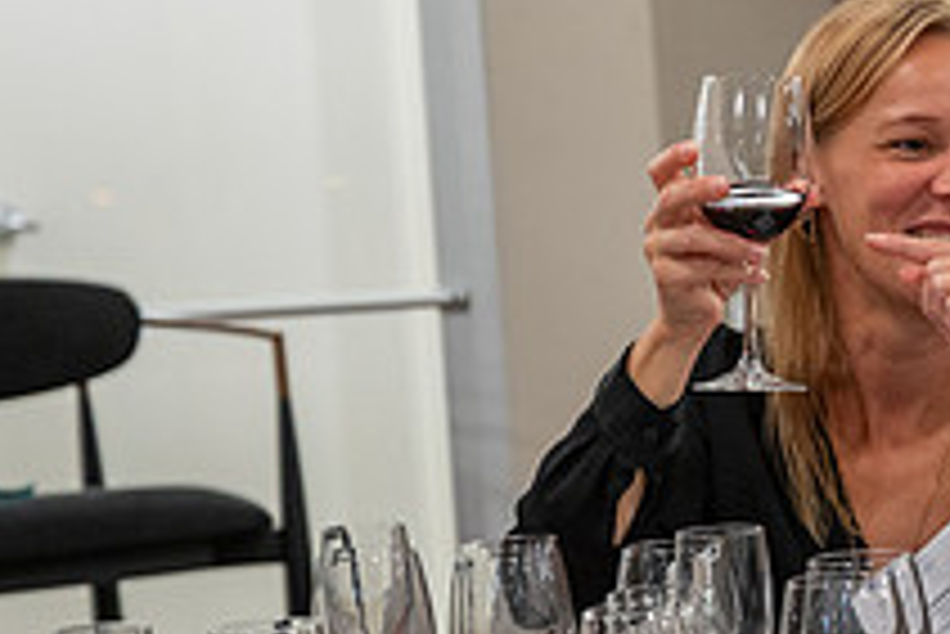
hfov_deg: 10.5
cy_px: 252
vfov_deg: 7.2
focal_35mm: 192
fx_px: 5070
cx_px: 1153
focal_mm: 70
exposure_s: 1/80
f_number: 4
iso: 2000
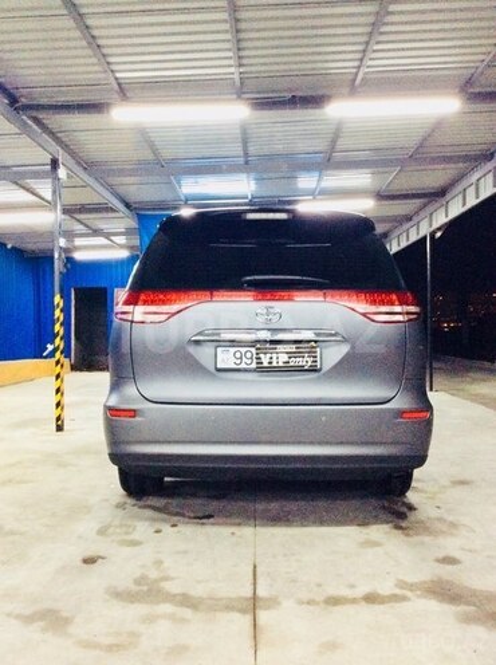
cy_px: 332
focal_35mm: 32
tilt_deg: +0.4
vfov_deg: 56.9
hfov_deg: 44.0
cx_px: 248
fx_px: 613
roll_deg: +1.3
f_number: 2.4
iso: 250
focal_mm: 3.3
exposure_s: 1/25
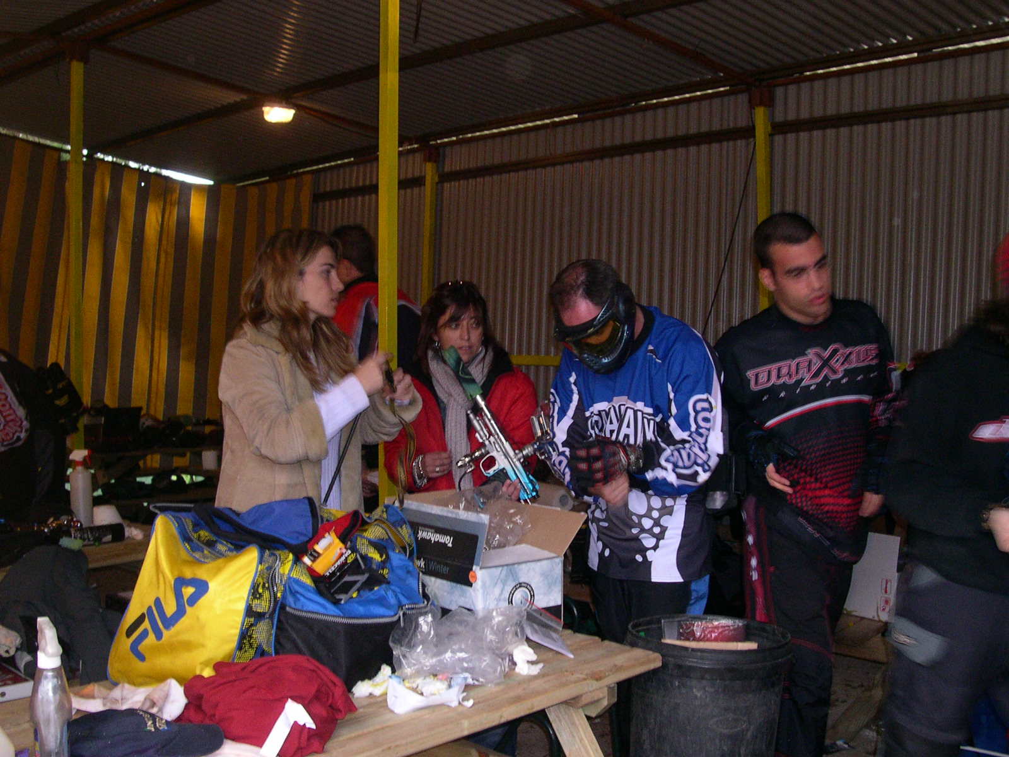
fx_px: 1108
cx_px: 504
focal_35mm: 38
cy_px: 378
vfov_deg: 37.7
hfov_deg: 49.0
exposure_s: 1/30
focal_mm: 8
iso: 400
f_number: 7.6
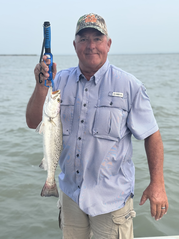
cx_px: 90
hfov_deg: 30.3
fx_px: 331
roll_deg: +2.5
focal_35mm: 48
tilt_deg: -10.2
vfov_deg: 39.7
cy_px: 120
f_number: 1.78
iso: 64
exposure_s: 1/1011
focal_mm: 6.76
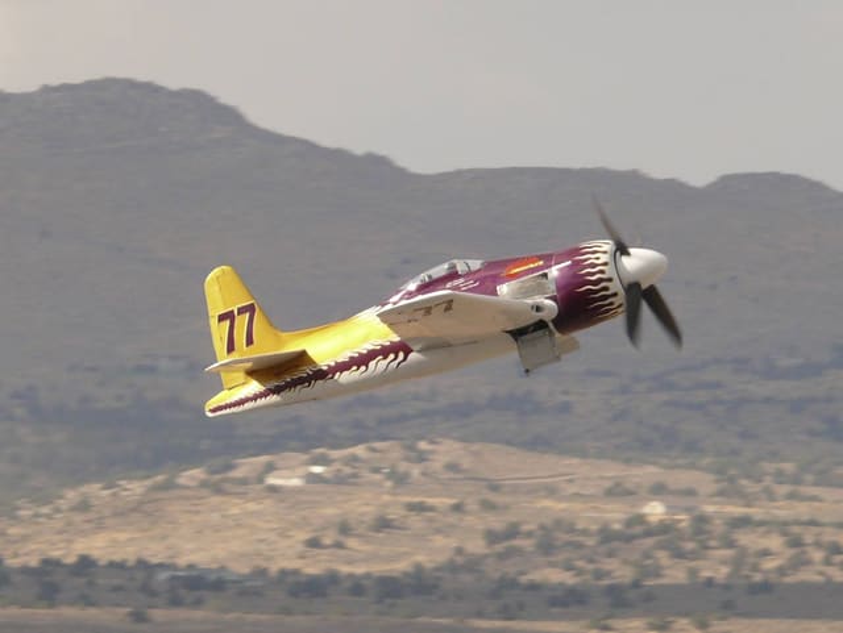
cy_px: 316
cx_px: 422
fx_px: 10236
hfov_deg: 4.7
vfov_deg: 3.5
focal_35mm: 420
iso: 100
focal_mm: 88.8
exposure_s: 1/400
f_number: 5.6
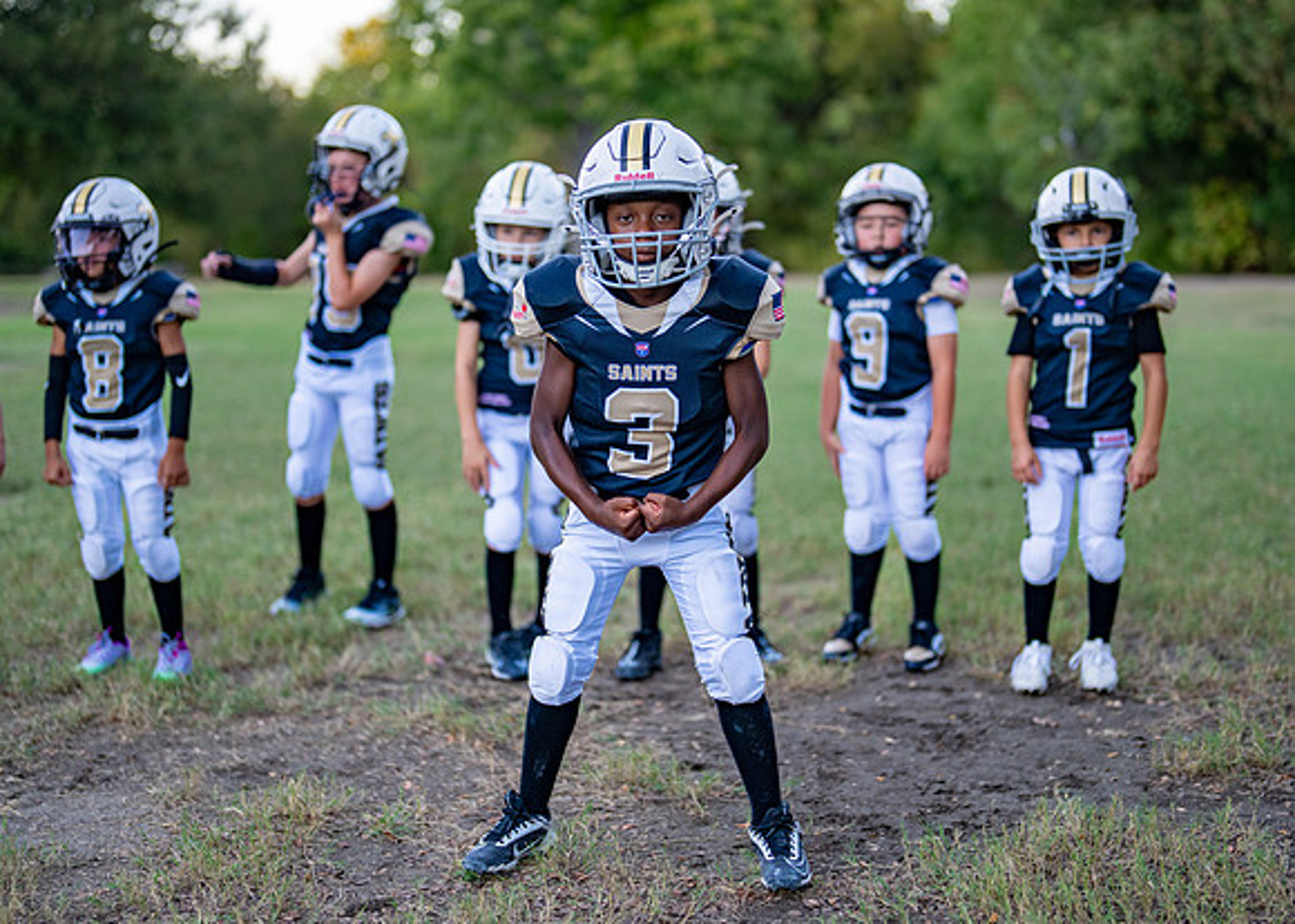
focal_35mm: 61
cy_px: 459
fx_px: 2238
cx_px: 653
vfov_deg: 23.3
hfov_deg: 32.3
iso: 500
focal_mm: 50
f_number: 1.2
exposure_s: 1/1000
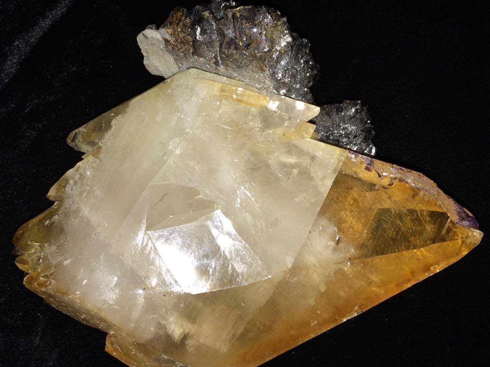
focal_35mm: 34
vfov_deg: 41.8
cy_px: 193
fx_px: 481
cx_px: 226
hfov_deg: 53.9
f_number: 2.2
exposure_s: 1/46
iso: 32
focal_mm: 4.12
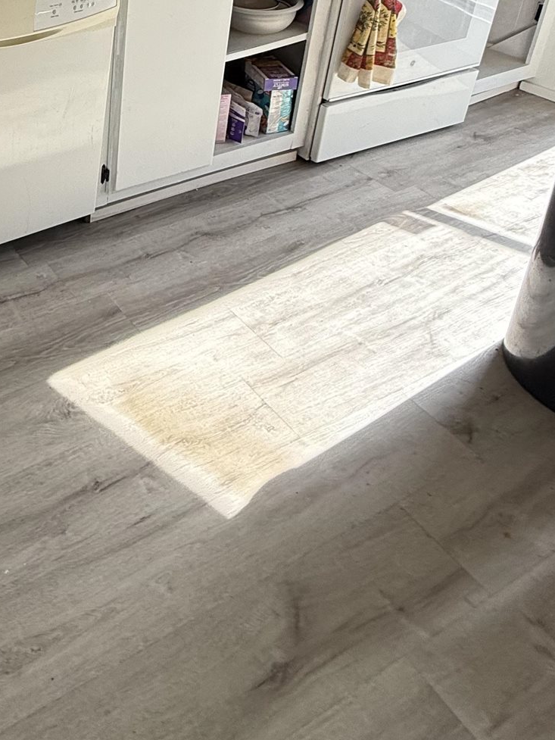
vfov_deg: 48.1
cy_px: 42
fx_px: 705
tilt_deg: -20.5
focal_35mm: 33
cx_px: -46
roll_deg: +2.6
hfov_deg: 36.7
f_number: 2.2
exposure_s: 1/293
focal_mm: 2.22
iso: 64
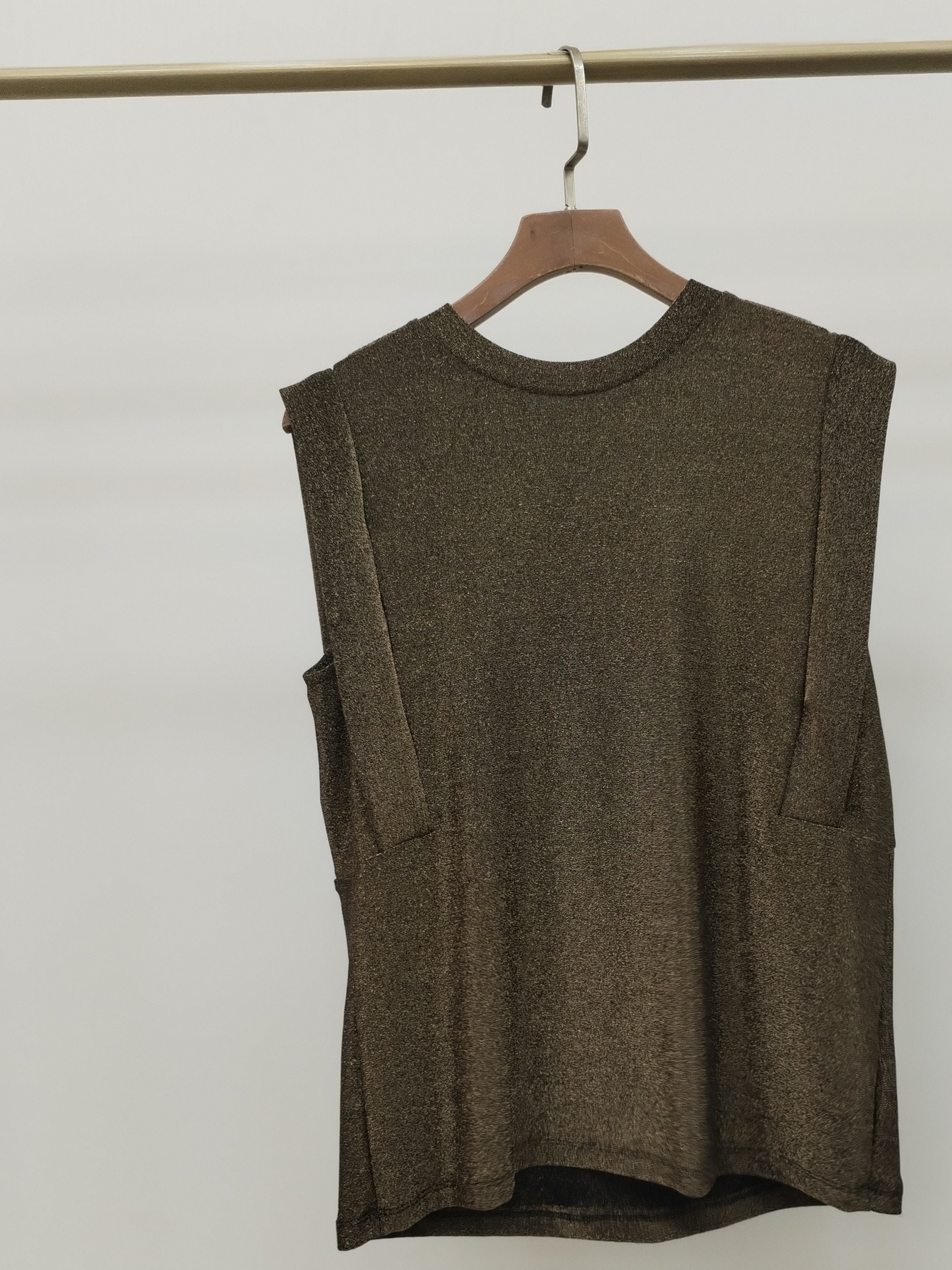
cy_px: 803
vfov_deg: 47.4
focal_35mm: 39
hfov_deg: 36.7
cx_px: 568
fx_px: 1431
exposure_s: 1/120
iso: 280
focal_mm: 4.75
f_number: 1.8
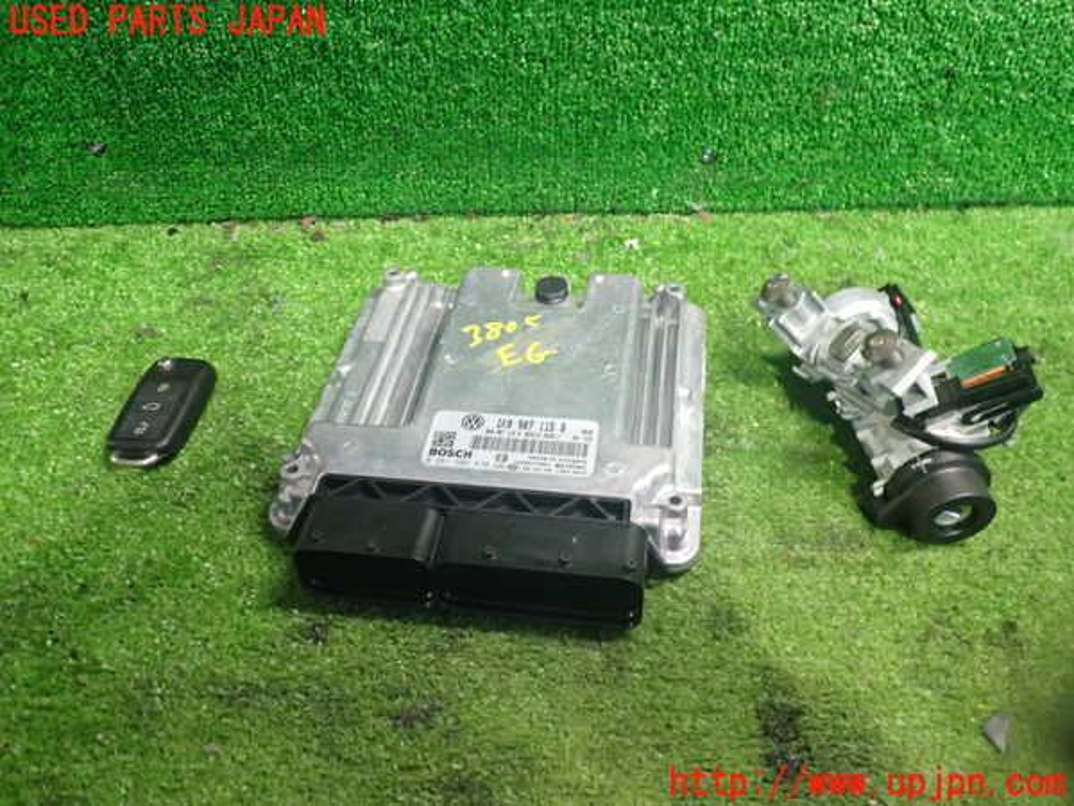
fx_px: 931
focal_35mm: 30
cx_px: 537
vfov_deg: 46.8
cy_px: 403
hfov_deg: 60.0
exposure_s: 1/30
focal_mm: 5.4
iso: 640
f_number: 2.3
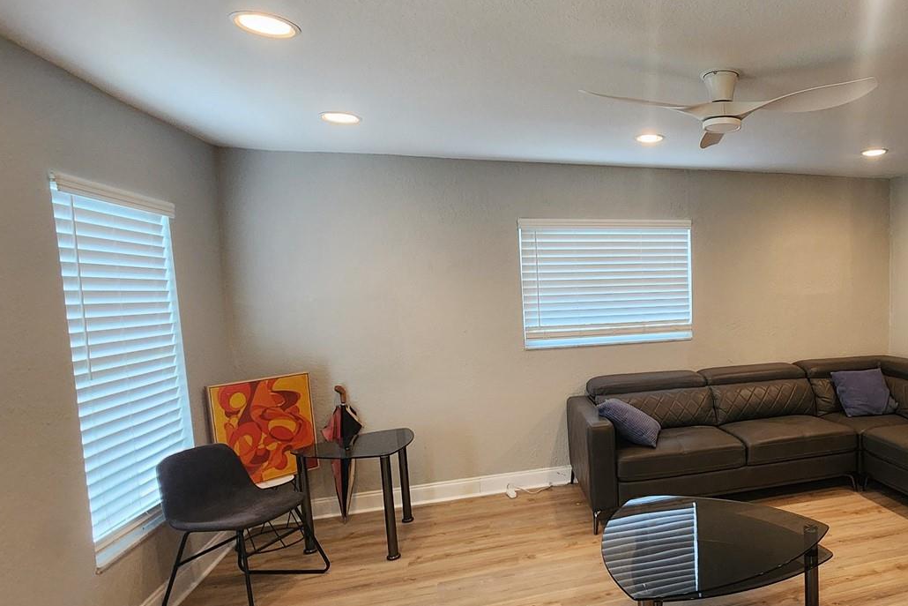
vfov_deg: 59.4
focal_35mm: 21
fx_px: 530
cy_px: 330
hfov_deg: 75.2
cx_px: 684
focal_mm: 2.2
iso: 200
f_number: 2.2
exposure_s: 1/60
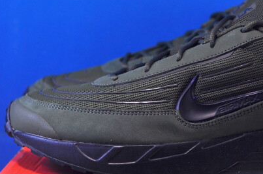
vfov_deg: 9.2
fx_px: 1086
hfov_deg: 13.7
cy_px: 49
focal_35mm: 149
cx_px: 204
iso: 250
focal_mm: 50
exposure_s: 1/250
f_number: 3.2
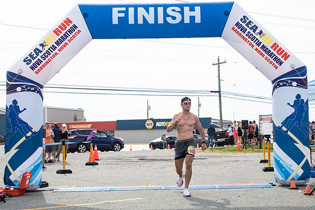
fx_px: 519
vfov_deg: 22.9
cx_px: 181
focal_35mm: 59
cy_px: 128
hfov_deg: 33.7
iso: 800
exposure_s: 1/3200
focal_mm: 35
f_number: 4
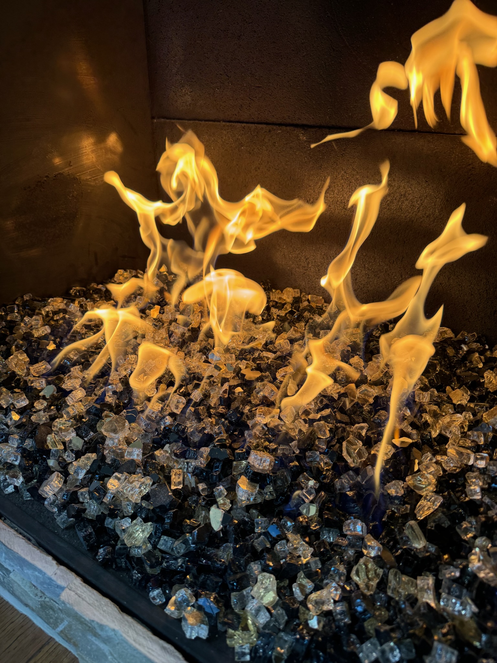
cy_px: 332
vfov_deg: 71.6
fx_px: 459
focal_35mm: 24
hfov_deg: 56.8
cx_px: 248
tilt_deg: -26.9
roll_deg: +1.0
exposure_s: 1/120
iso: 125
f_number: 1.78
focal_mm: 6.76
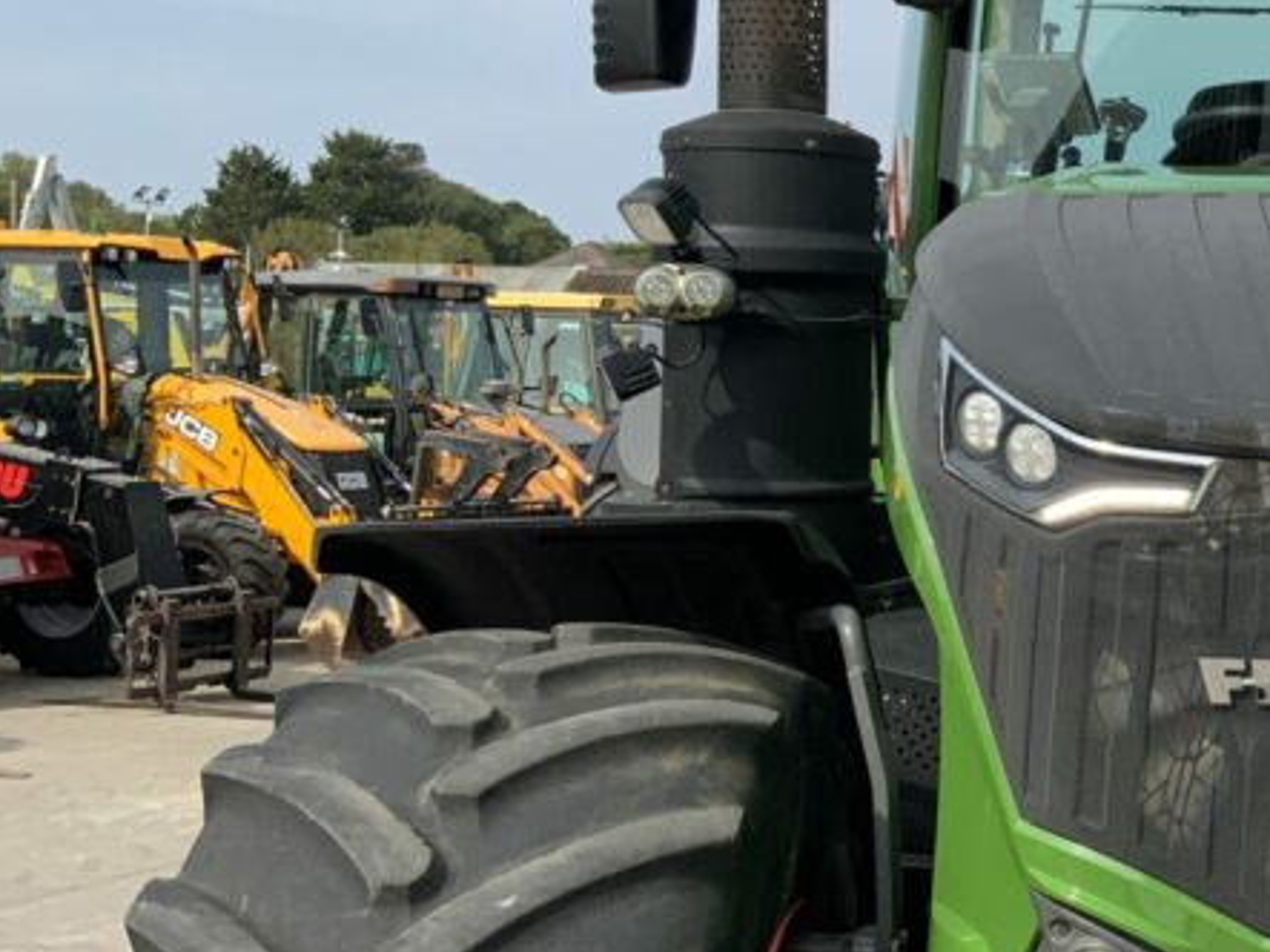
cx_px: 1465
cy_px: 413
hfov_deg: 26.3
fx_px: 2457
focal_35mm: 67
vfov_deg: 21.9
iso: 16
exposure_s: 1/1786
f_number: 1.8
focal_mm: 3
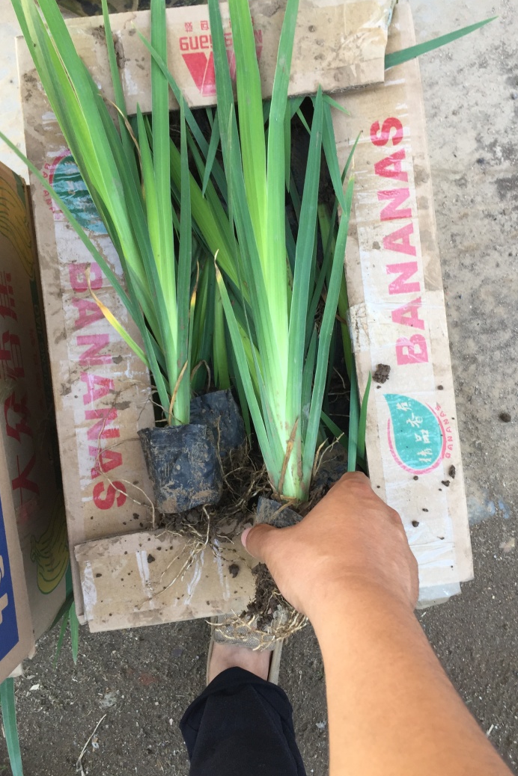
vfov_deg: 60.3
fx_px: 669
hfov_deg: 42.3
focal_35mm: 31
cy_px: 391
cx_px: 275
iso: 50
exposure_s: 1/100
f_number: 2.2
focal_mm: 4.15
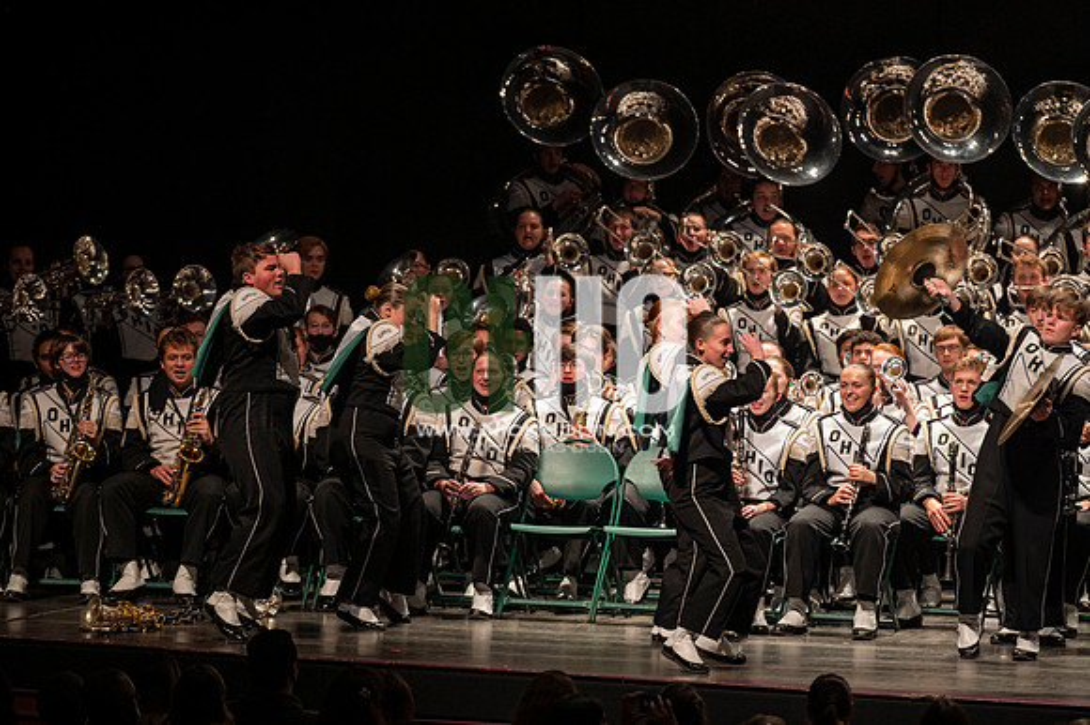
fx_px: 6052
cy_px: 362
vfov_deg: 6.9
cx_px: 545
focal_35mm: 200
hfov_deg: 10.3
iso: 1250
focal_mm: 200
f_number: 3.5
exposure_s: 1/500
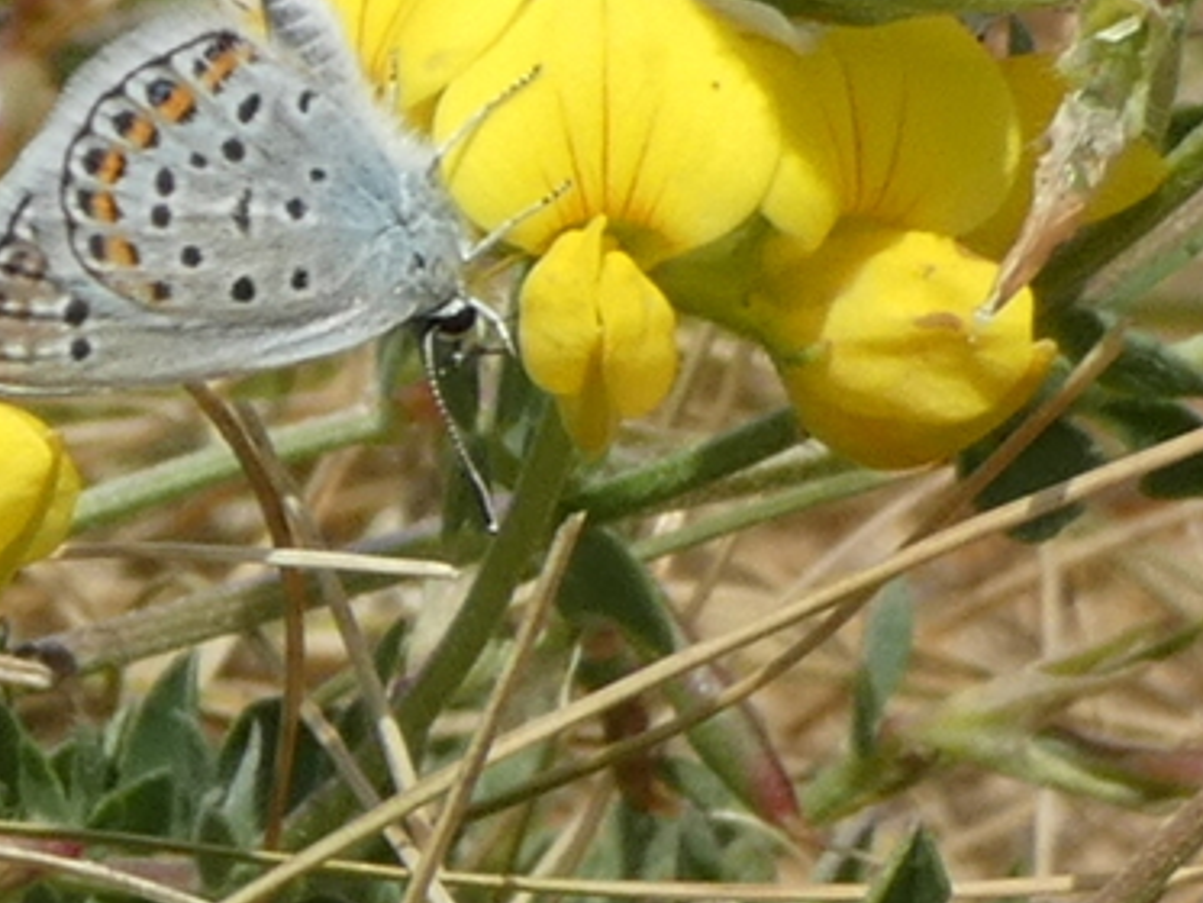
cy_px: -116
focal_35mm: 245
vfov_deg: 6.0
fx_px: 8517
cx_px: 324
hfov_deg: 8.1
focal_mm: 19.2
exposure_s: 1/320
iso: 80
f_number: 4.9
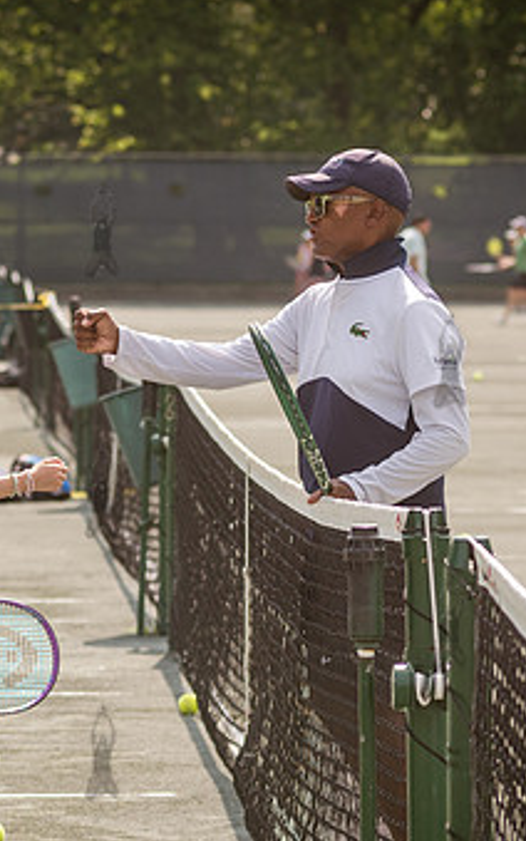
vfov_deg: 7.5
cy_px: 350
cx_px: 283
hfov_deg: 4.7
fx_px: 6397
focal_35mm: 279
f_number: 4.5
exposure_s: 1/1250
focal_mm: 112
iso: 250
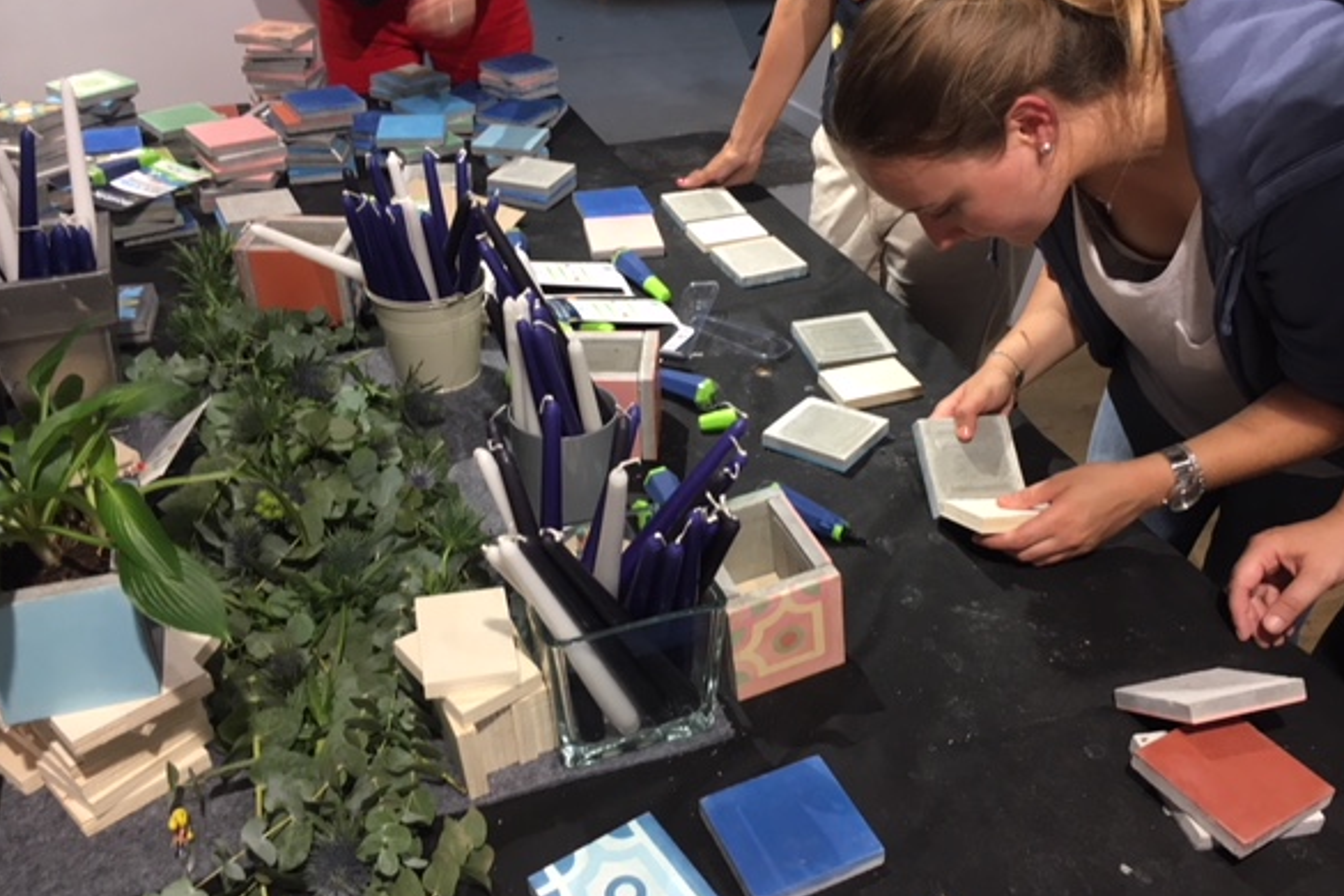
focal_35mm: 33
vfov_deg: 40.0
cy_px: 448
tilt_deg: -35.0
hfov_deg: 57.2
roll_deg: -1.0
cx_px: 724
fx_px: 1232
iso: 100
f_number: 2.2
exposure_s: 1/33
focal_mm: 4.15
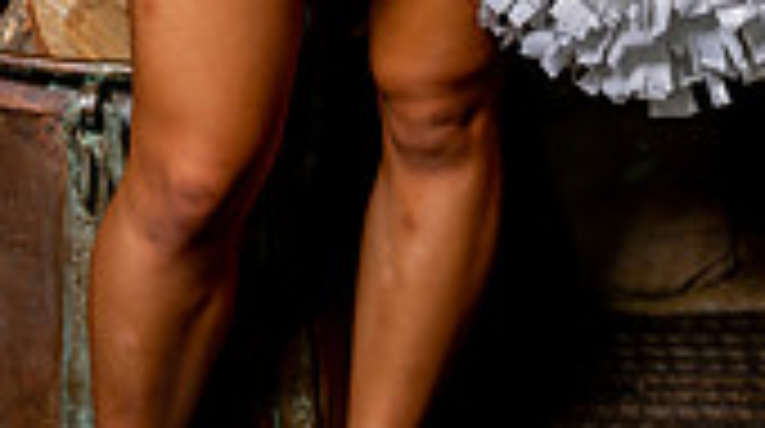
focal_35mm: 114
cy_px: -572
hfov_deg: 18.8
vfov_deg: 9.5
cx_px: 351
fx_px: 2309
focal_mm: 41
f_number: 5.6
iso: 200
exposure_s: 1/250
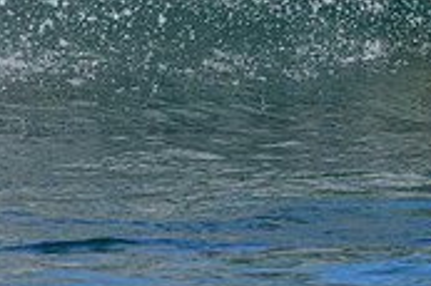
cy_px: -257
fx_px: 37293
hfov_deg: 0.7
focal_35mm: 3118
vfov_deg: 0.4
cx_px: 658
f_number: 8
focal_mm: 800
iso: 400
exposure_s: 1/2000
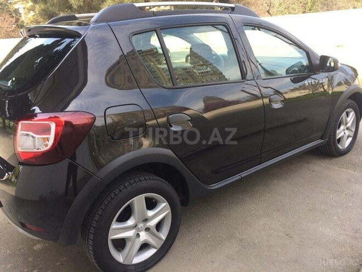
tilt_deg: -18.2
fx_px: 303
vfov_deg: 48.2
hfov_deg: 61.7
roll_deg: +3.7
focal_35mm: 29
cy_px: 136
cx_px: 181
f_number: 2.2
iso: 32
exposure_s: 1/285
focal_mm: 4.15
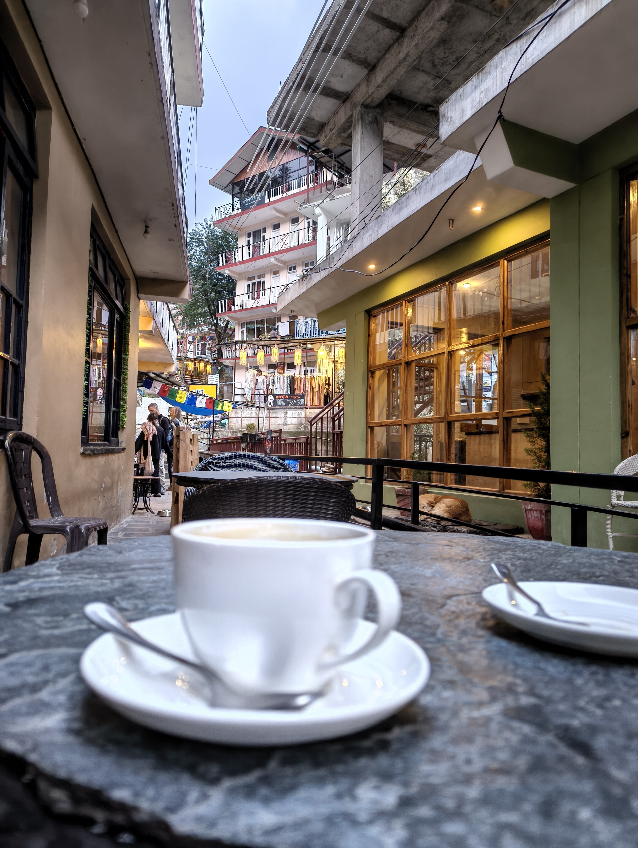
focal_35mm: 24
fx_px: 588
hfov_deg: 56.9
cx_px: 319
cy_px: 424
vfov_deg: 71.5
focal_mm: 5.56
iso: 471
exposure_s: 1/50
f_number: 1.87
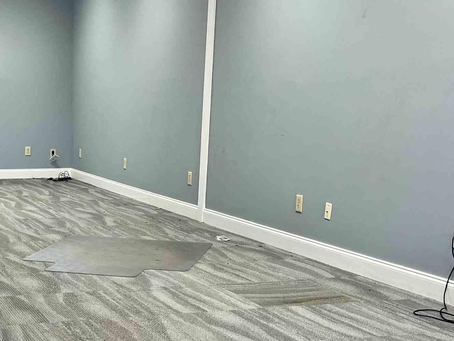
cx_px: 41
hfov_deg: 30.7
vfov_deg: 23.7
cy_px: 315
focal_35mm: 60
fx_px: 787
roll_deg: +0.1
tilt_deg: -15.0
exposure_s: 1/120
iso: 125
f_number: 1.6
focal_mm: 5.1
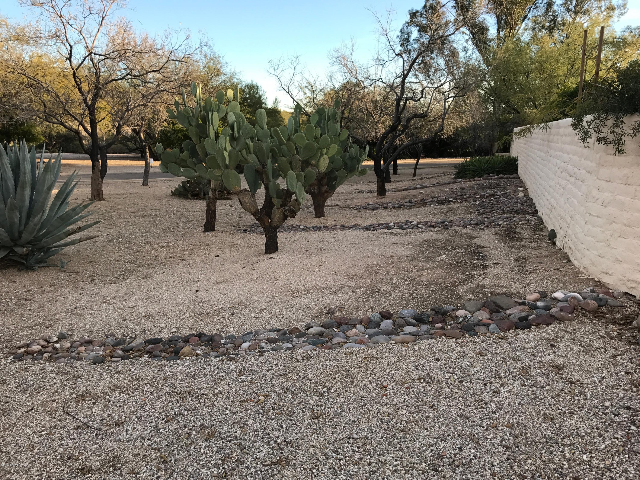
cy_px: 240
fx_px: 518
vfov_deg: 49.7
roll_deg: -0.8
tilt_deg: -10.9
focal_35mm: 28
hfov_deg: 63.4
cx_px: 320
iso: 20
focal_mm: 3.99
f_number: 1.8
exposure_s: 1/422
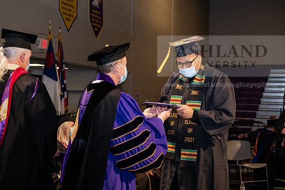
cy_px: 95
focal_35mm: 62
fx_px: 491
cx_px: 142
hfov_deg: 32.4
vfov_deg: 21.9
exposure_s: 1/200
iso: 1600
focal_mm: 62
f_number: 6.3
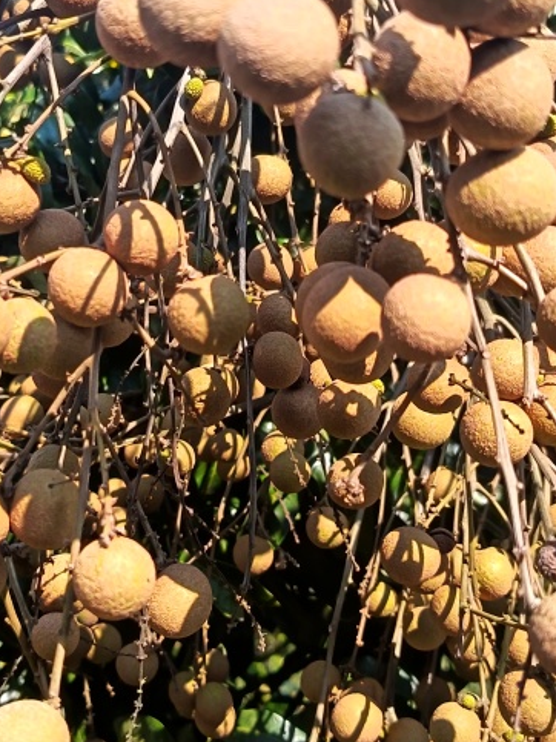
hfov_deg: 27.5
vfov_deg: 36.2
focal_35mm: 53
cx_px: 237
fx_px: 1136
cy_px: 360
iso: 100
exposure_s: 1/181
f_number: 1.75
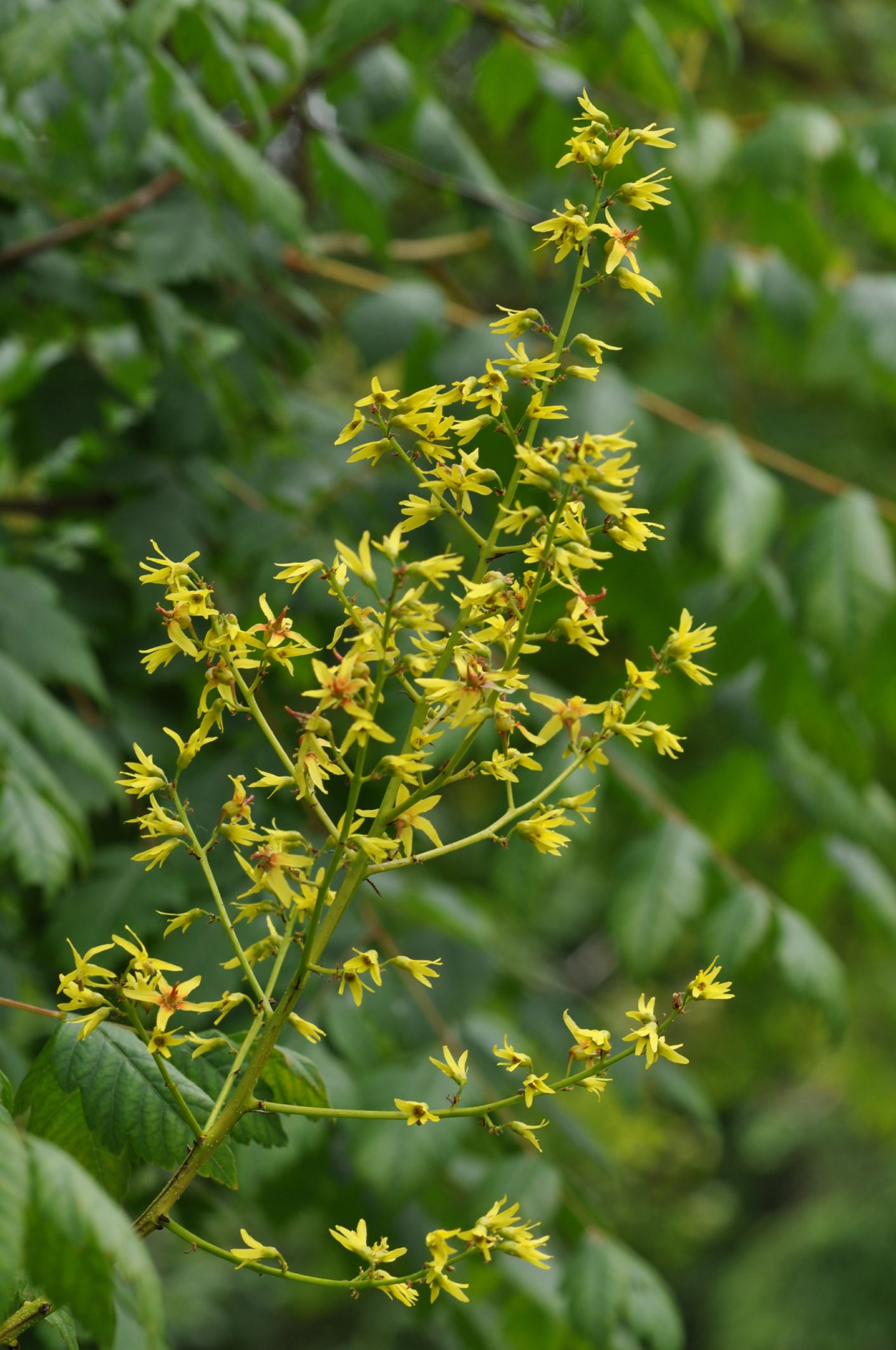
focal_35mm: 158
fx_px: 5896
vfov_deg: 13.1
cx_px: 448
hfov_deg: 8.7
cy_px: 675
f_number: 8
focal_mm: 105
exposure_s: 1/125
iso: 220
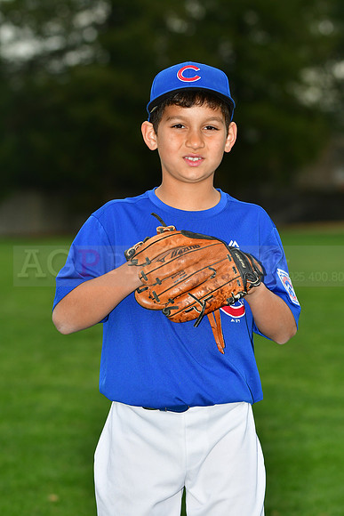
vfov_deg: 12.4
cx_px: 172
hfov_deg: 8.3
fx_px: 2363
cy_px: 258
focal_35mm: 165
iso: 400
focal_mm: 110
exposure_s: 1/1250
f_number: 4
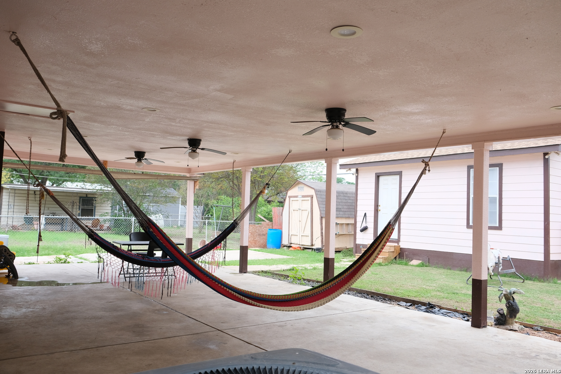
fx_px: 452
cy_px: 187
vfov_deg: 45.0
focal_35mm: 29
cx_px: 280
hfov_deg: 63.7
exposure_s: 1/240
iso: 320
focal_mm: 19.6
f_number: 5
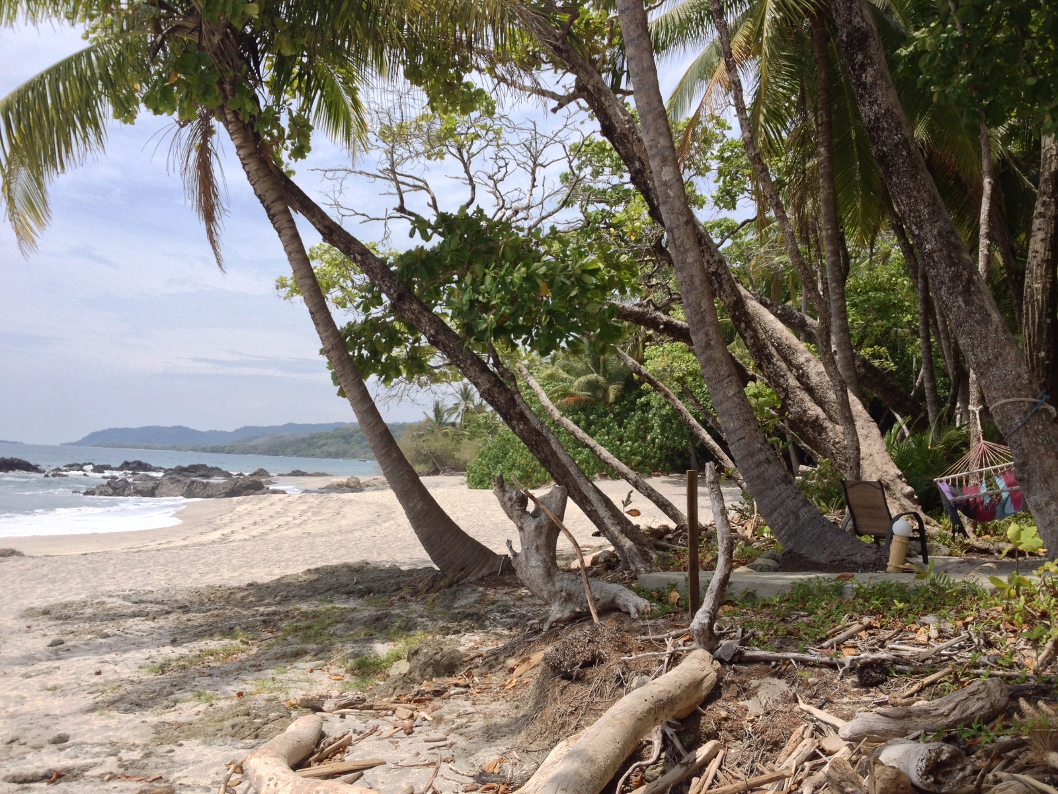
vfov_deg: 40.7
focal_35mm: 35
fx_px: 1070
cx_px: 529
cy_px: 397
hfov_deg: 52.6
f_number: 2.4
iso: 50
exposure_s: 1/1227
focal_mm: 4.28
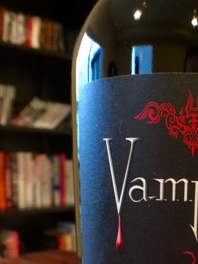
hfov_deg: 24.0
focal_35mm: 59
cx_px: 186
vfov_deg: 30.5
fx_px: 450
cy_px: 262
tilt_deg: -12.5
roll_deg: -1.3
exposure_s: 1/4
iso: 64
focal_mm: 4.15
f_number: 2.2
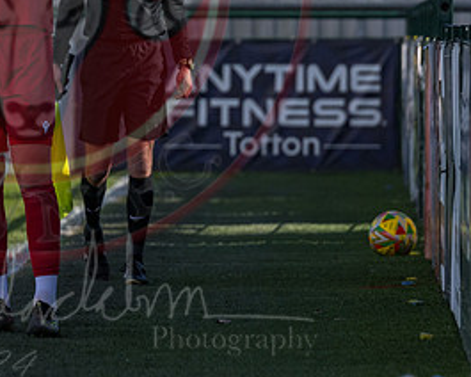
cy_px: -55
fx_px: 10469
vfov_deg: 2.1
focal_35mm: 751
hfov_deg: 2.6
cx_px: 70
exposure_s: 1/3200
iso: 200
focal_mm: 180
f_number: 4
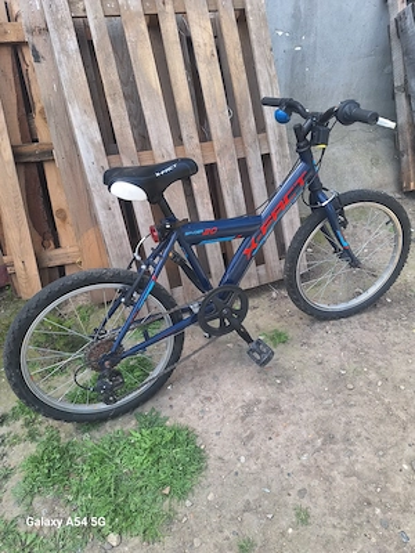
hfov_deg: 58.9
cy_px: 276
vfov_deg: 73.9
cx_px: 208
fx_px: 368
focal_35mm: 23
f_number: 1.8
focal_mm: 5.54
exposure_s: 1/269
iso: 40
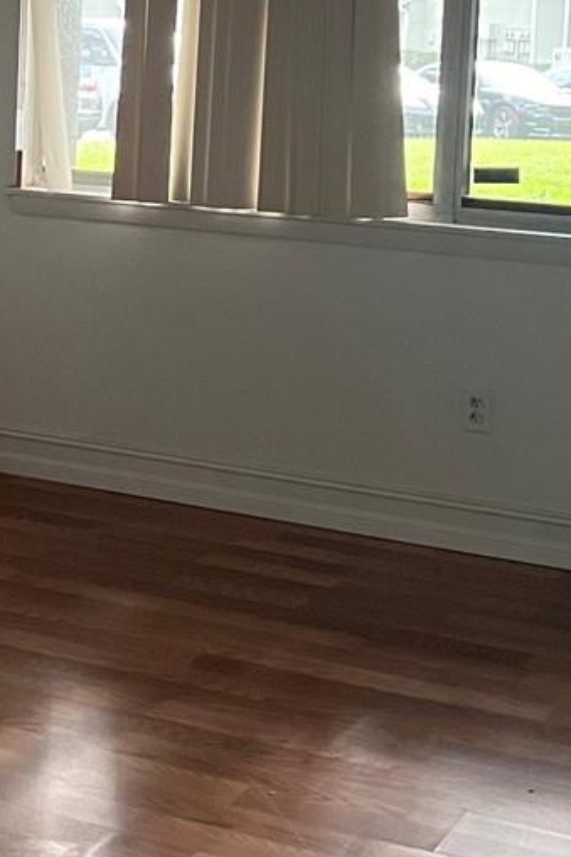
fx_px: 2024
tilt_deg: -4.8
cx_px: -7
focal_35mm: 85
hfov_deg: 15.7
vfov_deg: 23.5
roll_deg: -1.6
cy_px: 131
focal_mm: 5.7
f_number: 1.5
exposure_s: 1/60
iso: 400
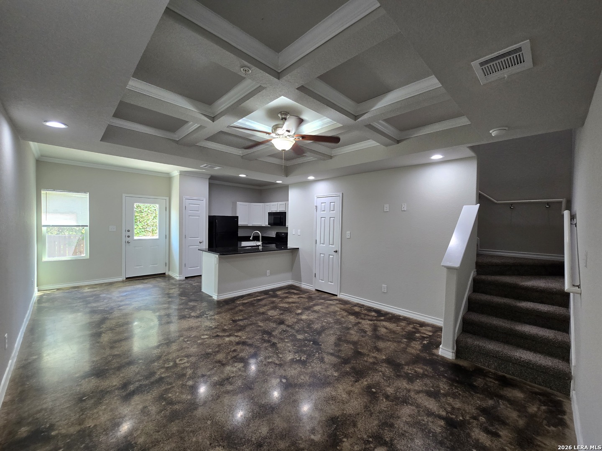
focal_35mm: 13
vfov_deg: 89.9
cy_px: 226
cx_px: 301
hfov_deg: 106.2
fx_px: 226
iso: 160
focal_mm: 2.2
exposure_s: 1/60
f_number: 2.2
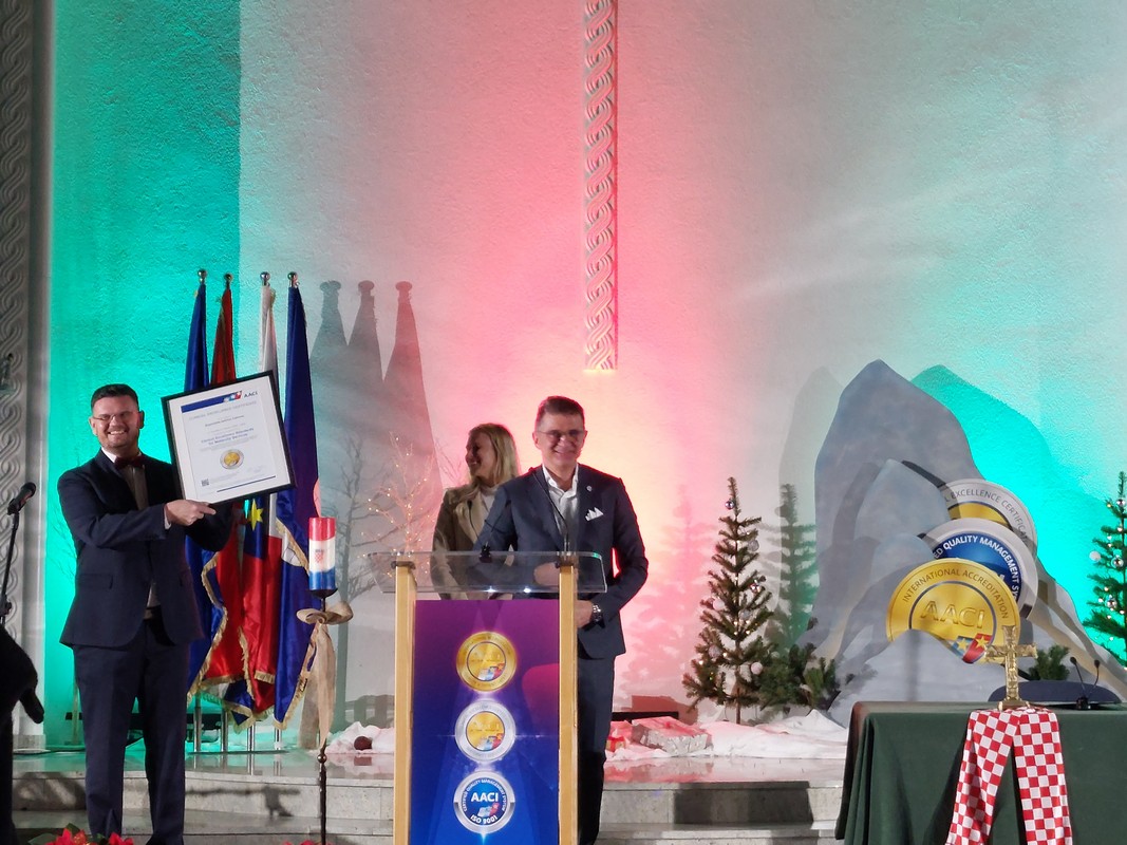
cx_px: 564
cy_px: 422
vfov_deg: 54.9
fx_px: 814
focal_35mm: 25
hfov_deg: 69.4
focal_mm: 5.23
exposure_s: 1/50
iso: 200
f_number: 1.8
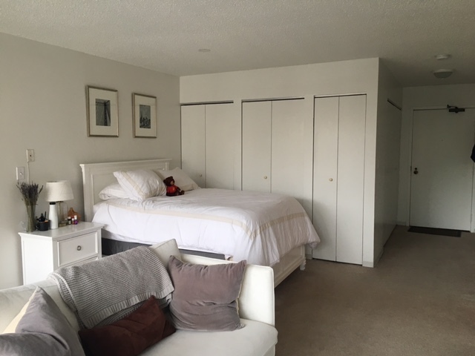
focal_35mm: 29
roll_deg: +0.3
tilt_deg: -6.1
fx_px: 398
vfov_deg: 48.2
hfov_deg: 61.7
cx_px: 238
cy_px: 178
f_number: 2.2
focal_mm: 4.15
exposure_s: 1/30
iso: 32
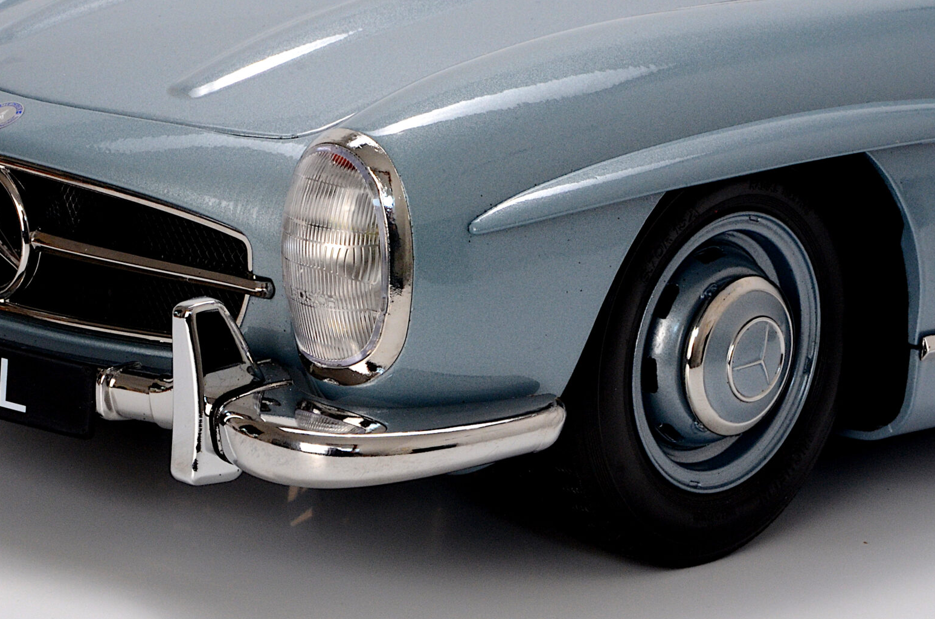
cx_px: 369
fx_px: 3343
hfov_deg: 15.9
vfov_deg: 10.6
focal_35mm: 129
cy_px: 164
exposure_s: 1/40
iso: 1000
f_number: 18
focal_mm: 52
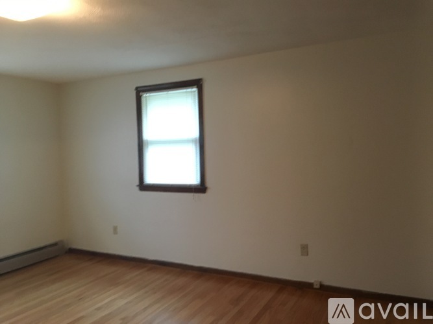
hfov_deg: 61.7
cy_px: 162
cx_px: 216
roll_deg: +0.3
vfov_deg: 48.2
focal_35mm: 29
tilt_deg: -3.3
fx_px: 363
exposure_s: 1/15
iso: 200
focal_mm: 4.15
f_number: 2.2
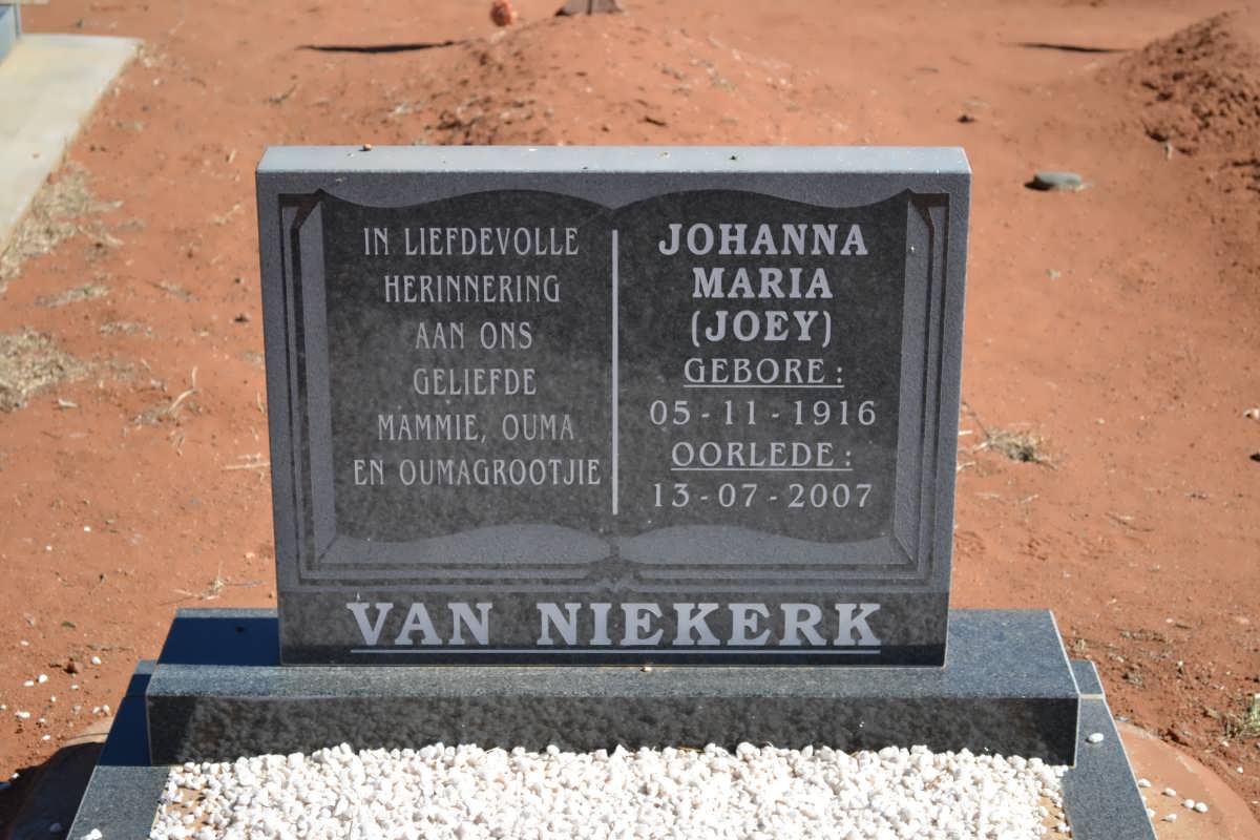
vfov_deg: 18.9
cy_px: 420
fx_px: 2520
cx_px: 630
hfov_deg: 28.1
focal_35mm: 72
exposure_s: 1/125
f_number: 5.6
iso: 125
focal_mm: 48
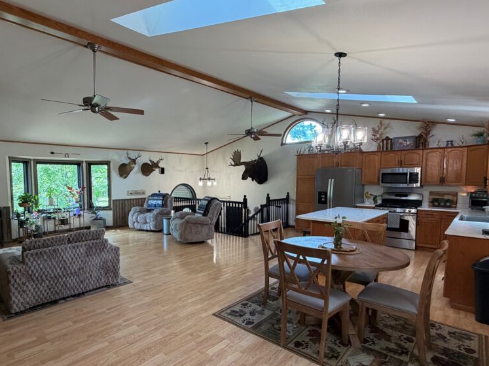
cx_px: 199
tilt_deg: -2.5
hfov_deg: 80.9
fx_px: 282
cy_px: 198
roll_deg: +1.0
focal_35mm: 20
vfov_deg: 65.9
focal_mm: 2.22
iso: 200
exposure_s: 1/60
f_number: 2.2
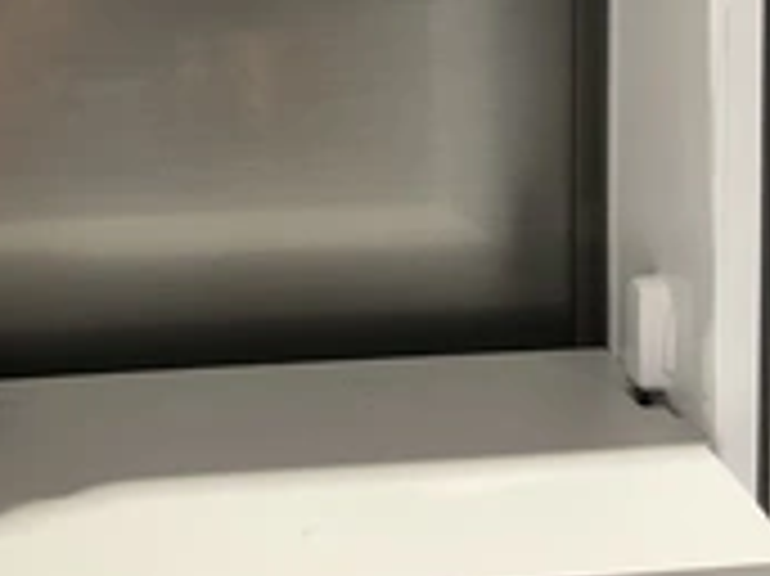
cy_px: -86
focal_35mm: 68
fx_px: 1512
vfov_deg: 20.4
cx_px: 284
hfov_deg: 28.5
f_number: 1.8
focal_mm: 3
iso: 100
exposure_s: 1/60
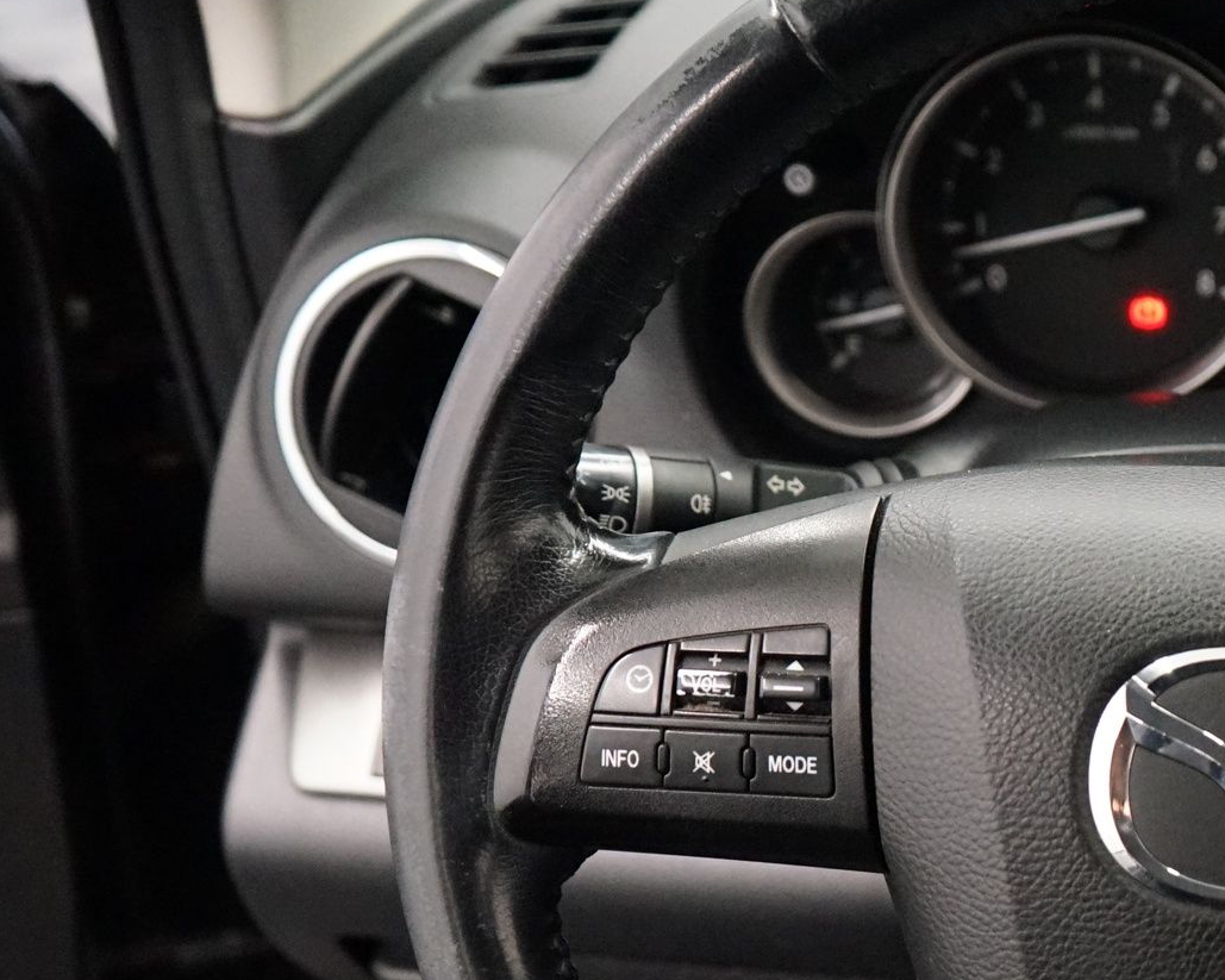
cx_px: 1258
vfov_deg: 20.9
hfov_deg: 24.7
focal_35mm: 73
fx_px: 2646
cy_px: 691
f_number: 4
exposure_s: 1/160
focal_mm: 32
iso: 6400
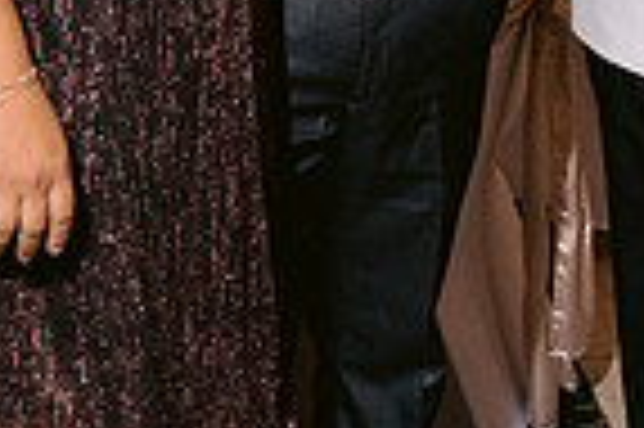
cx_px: 507
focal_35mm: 148
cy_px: -333
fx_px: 2645
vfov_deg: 8.9
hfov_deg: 13.8
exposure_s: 1/160
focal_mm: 35
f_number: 4
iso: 1600
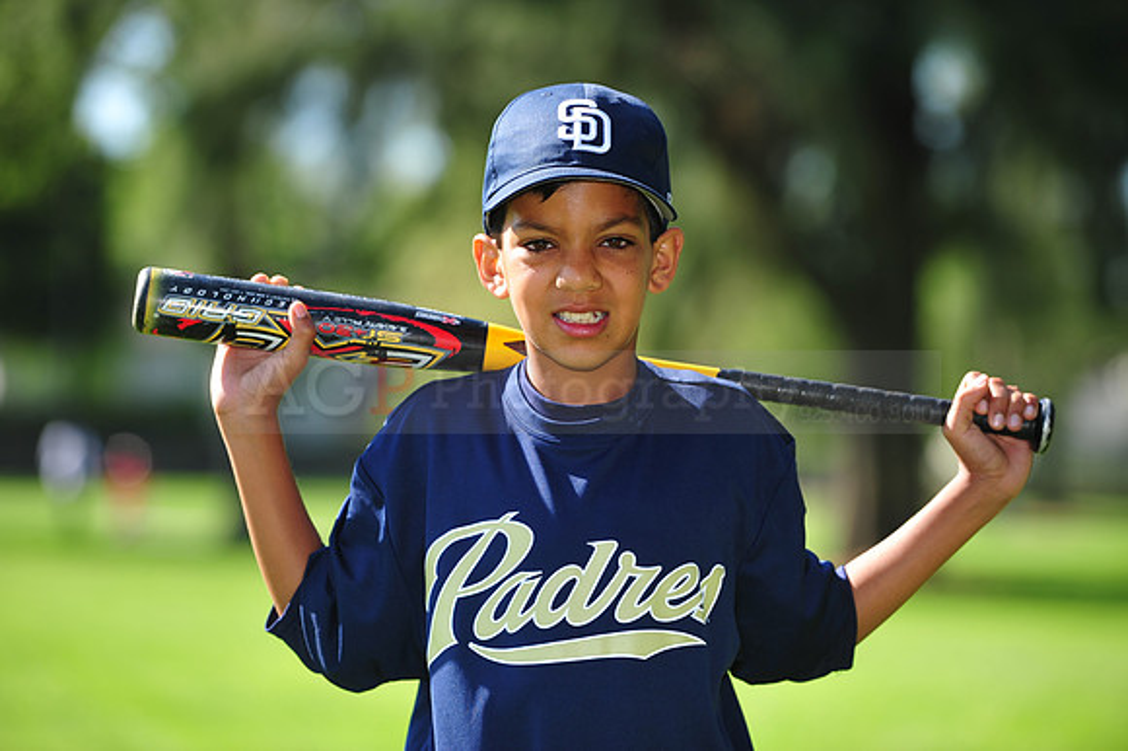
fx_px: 6263
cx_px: 564
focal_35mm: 200
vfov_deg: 6.9
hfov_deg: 10.3
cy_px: 376
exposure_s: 1/640
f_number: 4.5
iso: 200
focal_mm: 200
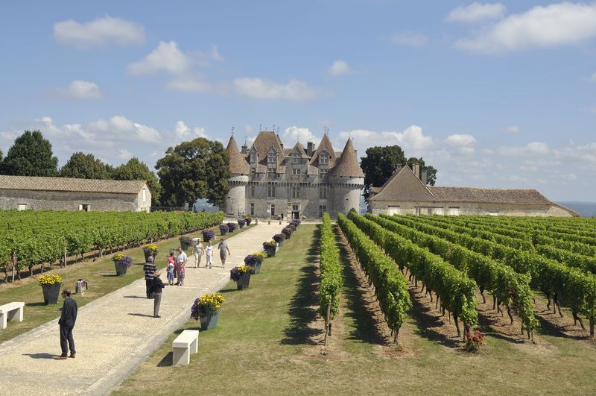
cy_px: 198
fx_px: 670
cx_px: 298
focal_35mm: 40
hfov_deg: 48.0
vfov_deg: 32.9
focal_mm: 27
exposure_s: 1/1000
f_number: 8
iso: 200
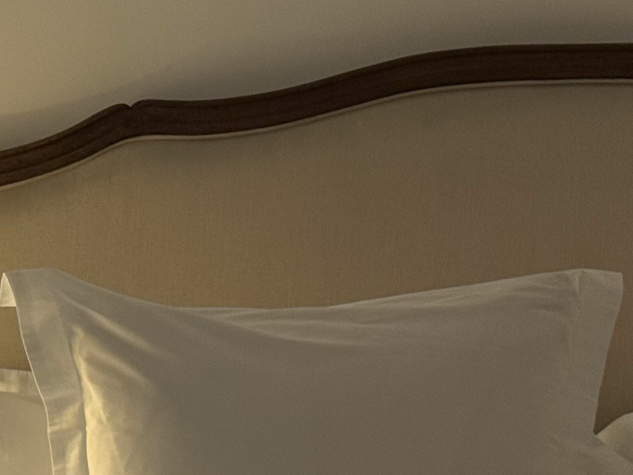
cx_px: -110
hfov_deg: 15.7
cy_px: 481
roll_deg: -0.1
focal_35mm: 121
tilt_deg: -6.5
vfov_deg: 12.1
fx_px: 2213
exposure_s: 1/60
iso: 125
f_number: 1.78
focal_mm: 6.76
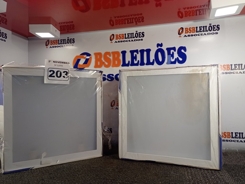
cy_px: 92
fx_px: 198
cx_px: 122
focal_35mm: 28
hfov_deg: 63.5
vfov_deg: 49.7
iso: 102
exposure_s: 1/153
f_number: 1.79
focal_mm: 4.7
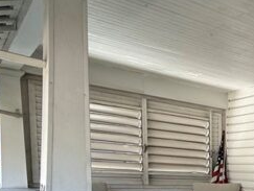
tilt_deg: -3.7
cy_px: 209
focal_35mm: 46
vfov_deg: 28.7
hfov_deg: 25.6
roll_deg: -1.6
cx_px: 412
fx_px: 338
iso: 50
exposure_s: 1/123
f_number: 2.2
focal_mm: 2.22
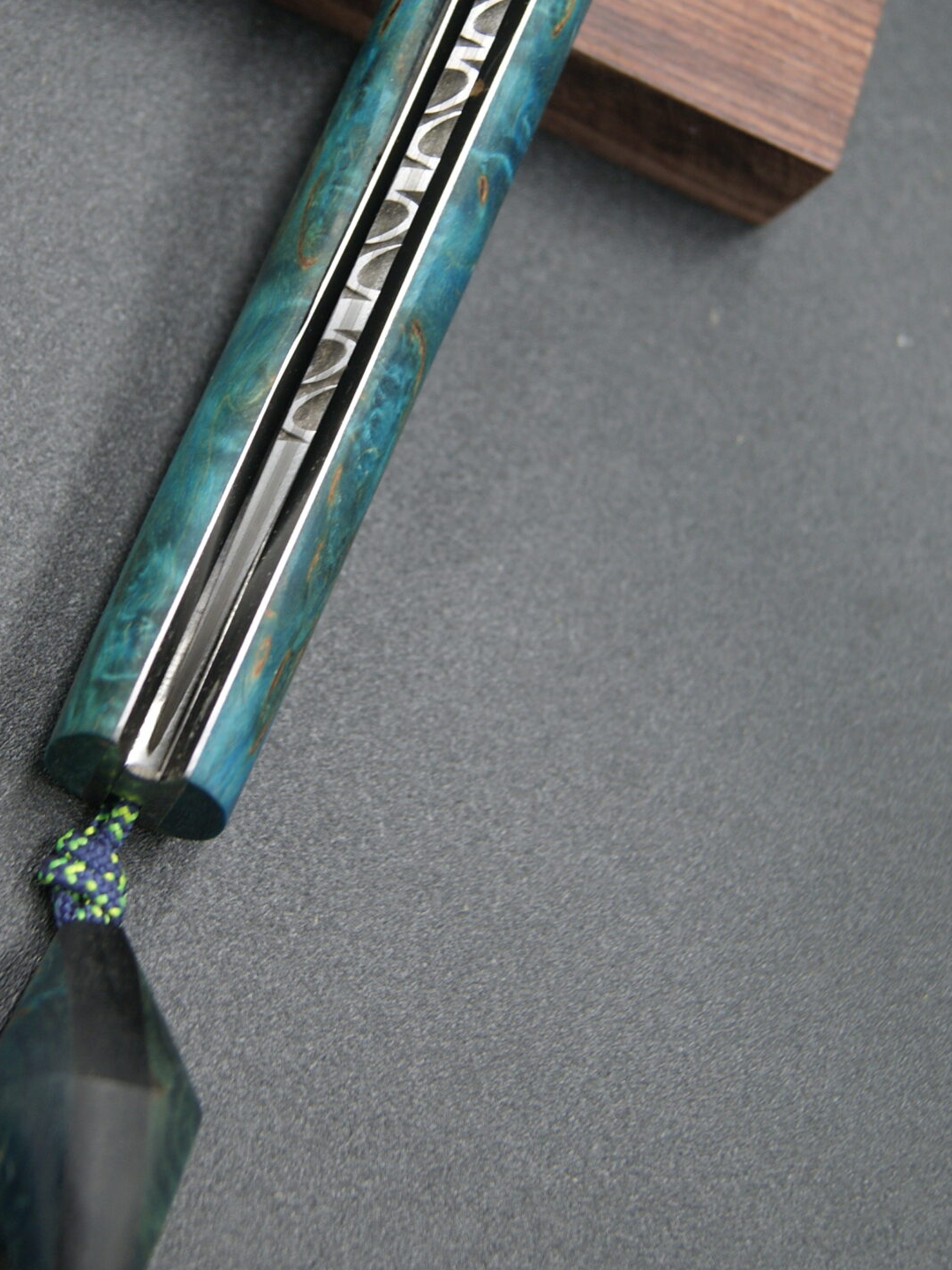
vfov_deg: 26.9
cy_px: 404
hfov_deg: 20.4
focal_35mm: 72
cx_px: 336
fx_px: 2641
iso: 125
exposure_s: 1/50
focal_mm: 28
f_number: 4.5
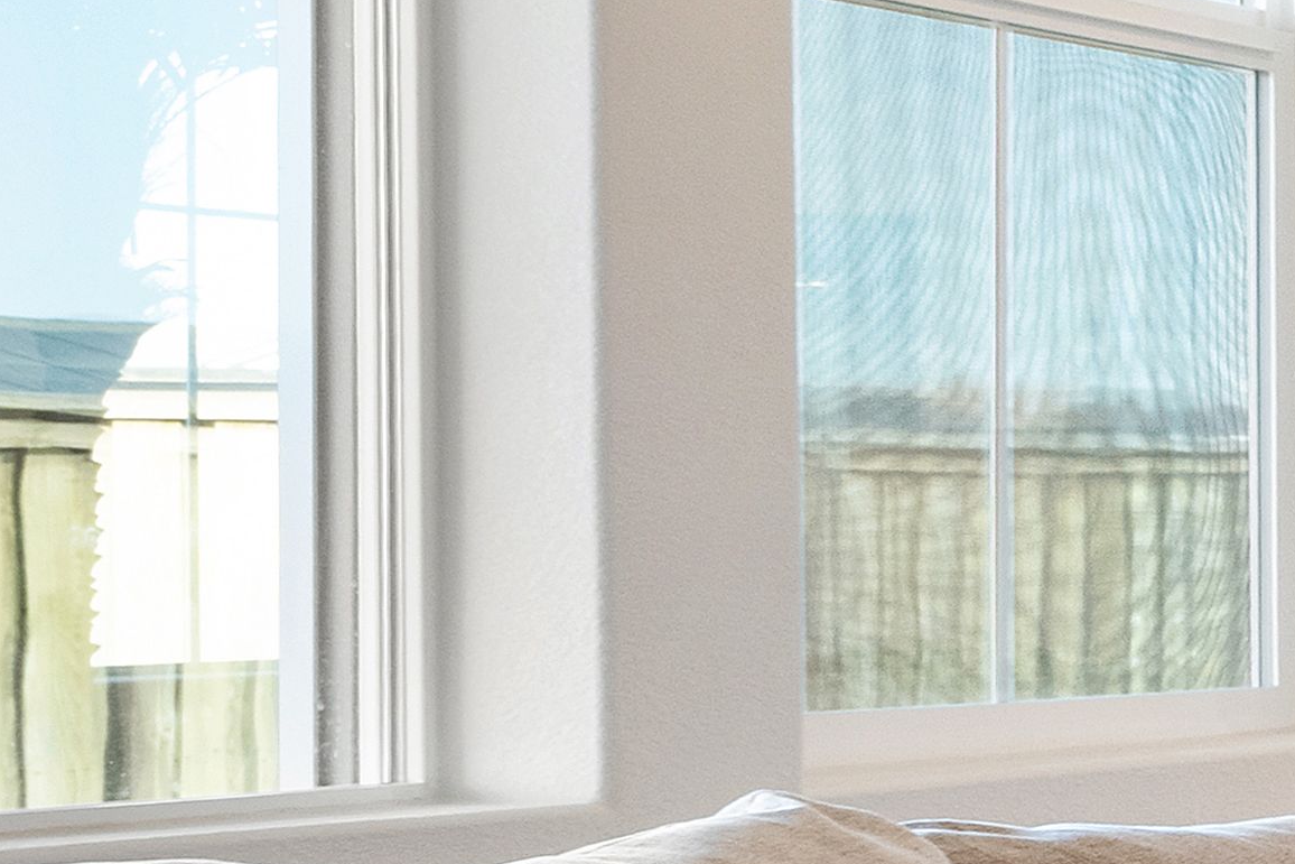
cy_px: 800
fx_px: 3597
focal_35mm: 100
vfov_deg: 13.6
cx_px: 3757
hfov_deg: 11.9
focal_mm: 14
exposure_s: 1/5
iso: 400
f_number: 7.1
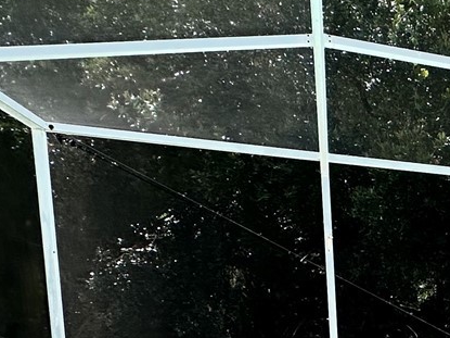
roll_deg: -0.3
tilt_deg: -6.7
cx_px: 705
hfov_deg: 25.2
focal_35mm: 54
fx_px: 702
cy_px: 410
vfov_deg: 24.4
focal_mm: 2.22
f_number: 2.2
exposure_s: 1/1473
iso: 50
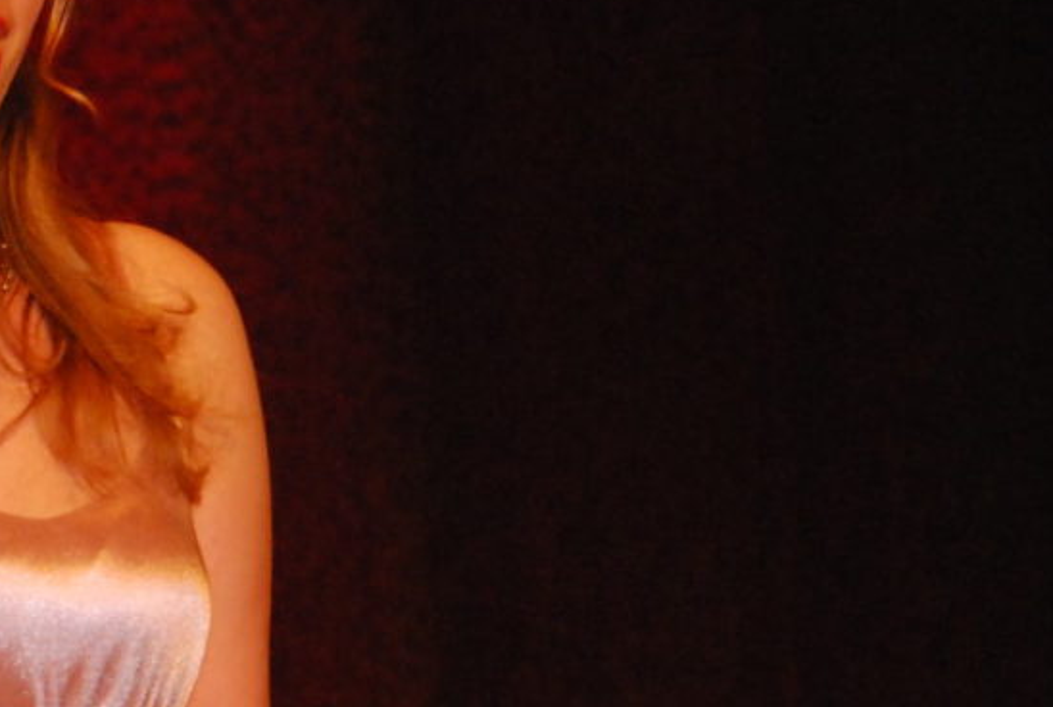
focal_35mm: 456
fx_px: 13368
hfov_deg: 4.5
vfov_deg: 3.0
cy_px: 267
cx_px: -35
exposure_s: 1/60
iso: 1600
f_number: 6.3
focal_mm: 145
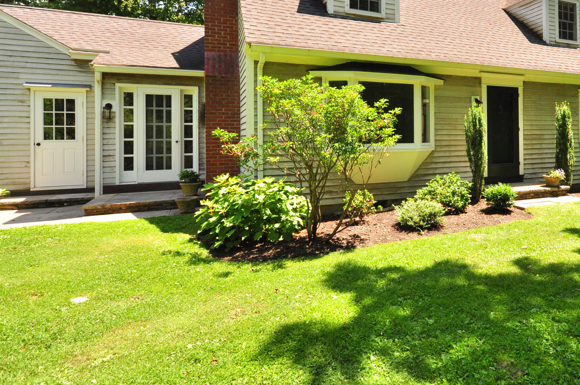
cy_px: 132
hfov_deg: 73.3
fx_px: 370
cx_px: 398
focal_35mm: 23
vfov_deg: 54.0
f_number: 8
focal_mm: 10
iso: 640
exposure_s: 1/400
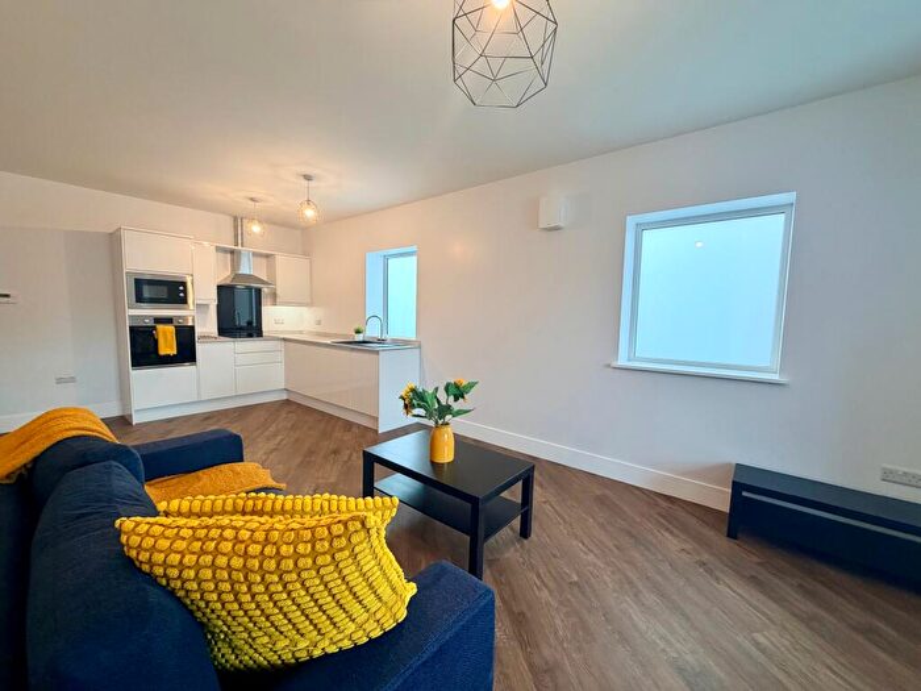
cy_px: 346
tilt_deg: -4.1
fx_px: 372
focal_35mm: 14
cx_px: 460
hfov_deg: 102.1
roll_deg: -1.7
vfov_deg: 85.7
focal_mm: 2.22
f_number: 2.2
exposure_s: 1/100
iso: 160
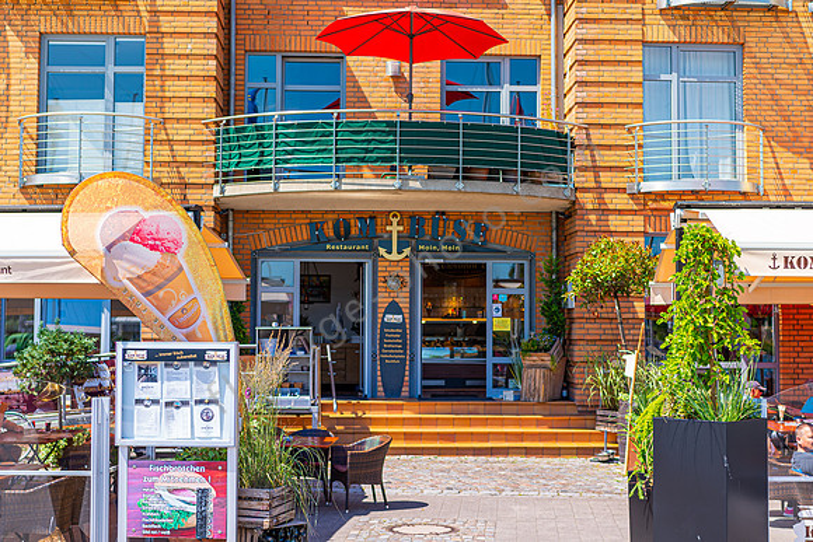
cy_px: 271
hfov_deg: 38.2
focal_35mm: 52
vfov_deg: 26.0
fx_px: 1175
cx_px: 406
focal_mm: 35
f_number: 2.2
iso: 100
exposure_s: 1/1000
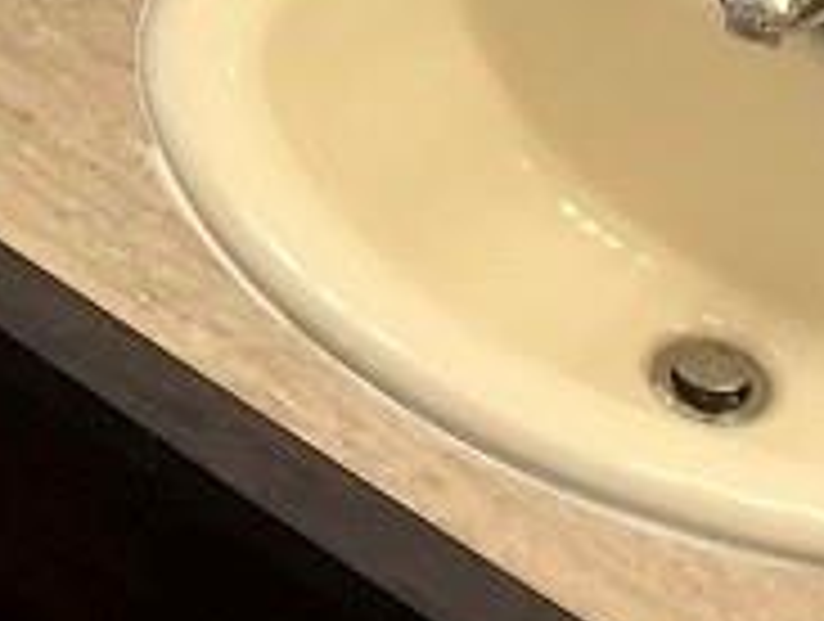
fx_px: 4126
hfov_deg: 11.2
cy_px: -904
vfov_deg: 7.9
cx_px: -90
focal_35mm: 173
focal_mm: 3.3
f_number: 2.4
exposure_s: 1/30
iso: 40
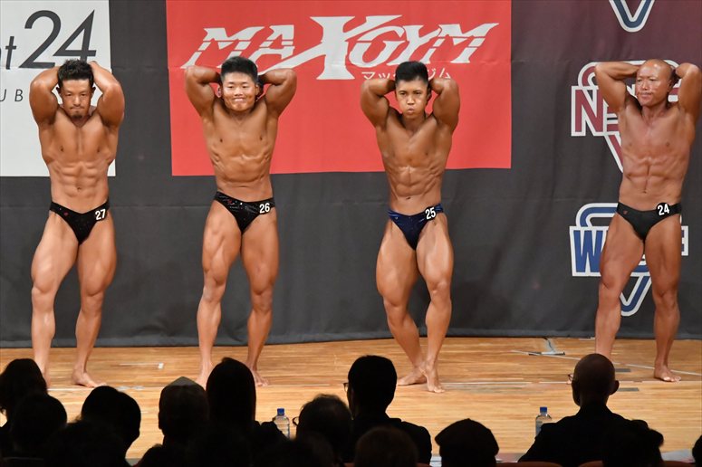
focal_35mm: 240
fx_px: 4678
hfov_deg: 8.6
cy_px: 234
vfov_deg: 5.7
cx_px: 351
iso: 11400
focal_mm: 160
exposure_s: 1/400
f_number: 5.6
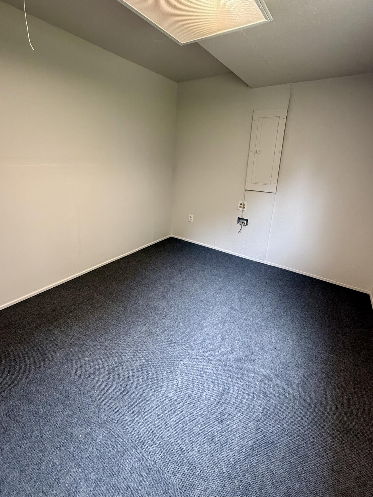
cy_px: 216
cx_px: 180
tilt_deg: -14.6
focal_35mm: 16
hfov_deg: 78.1
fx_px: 230
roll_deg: -1.9
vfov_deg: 94.0
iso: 200
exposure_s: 1/63
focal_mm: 2.22
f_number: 2.2
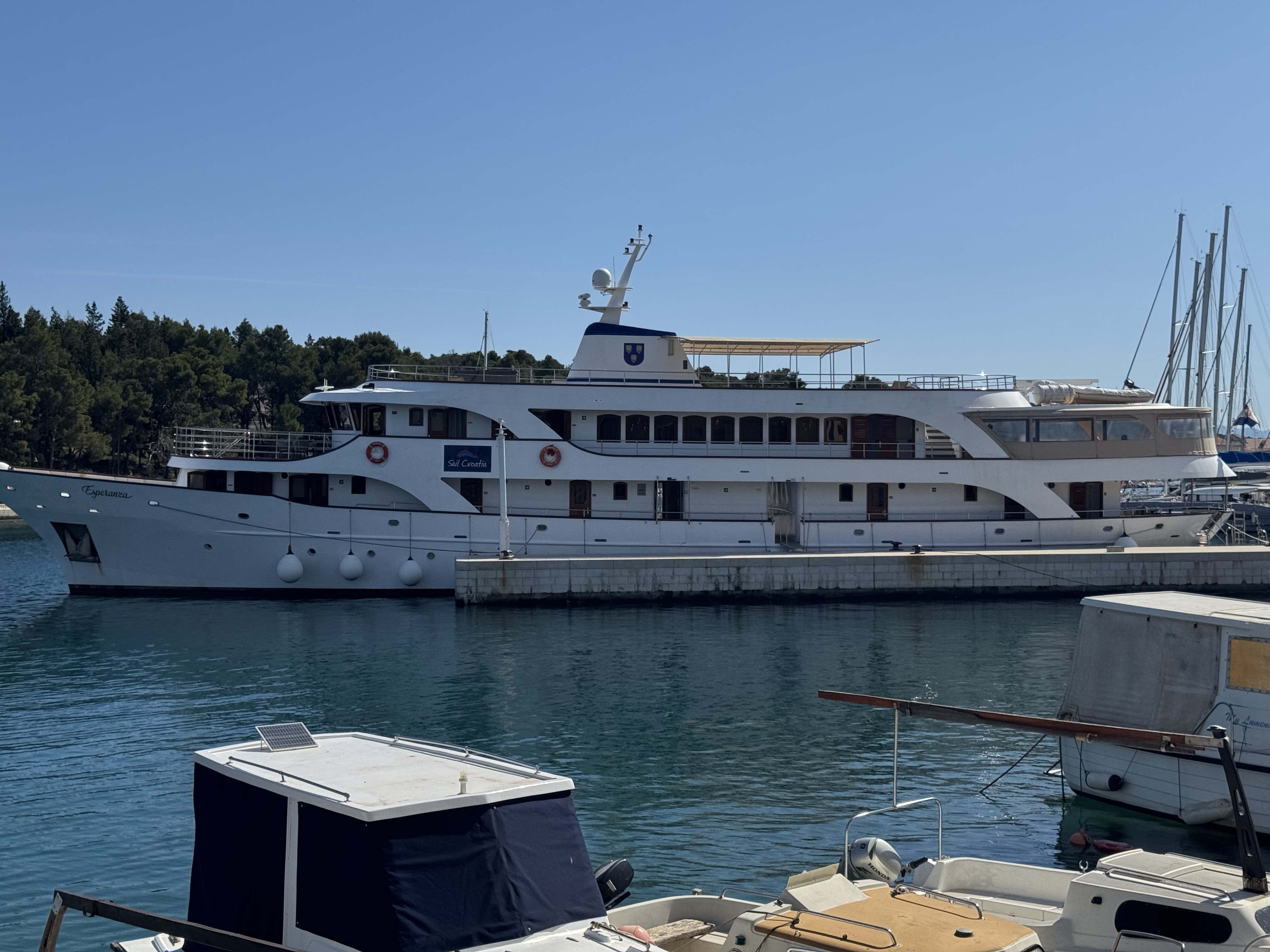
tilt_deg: -0.4
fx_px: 1761
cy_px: 476
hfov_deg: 39.7
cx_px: 635
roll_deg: +1.2
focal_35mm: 48
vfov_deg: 30.3
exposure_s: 1/7937
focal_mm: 6.76
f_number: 1.78
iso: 64
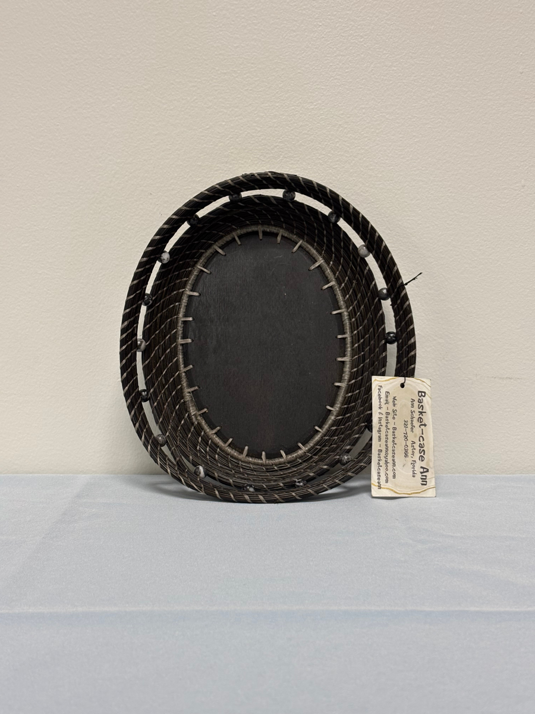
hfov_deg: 28.0
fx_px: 1072
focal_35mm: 52
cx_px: 268
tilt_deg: -4.3
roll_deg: -0.1
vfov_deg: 36.8
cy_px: 357
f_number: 1.6
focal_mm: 5.96
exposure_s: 1/60
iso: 100
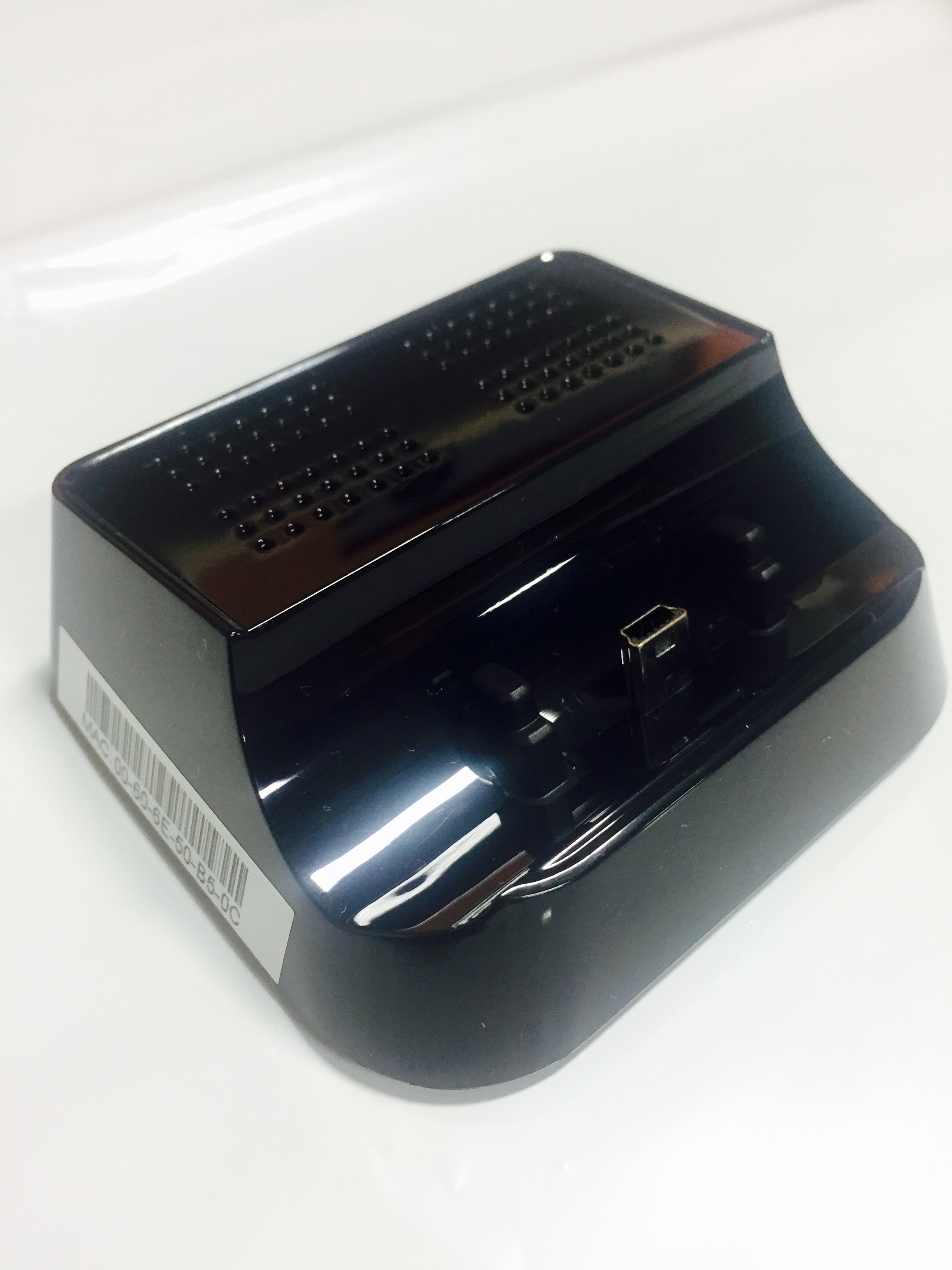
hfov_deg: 48.2
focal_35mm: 29
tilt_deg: -48.5
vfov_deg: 61.7
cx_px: 476
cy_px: 635
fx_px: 1063
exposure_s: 1/33
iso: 125
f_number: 2.2
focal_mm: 4.15
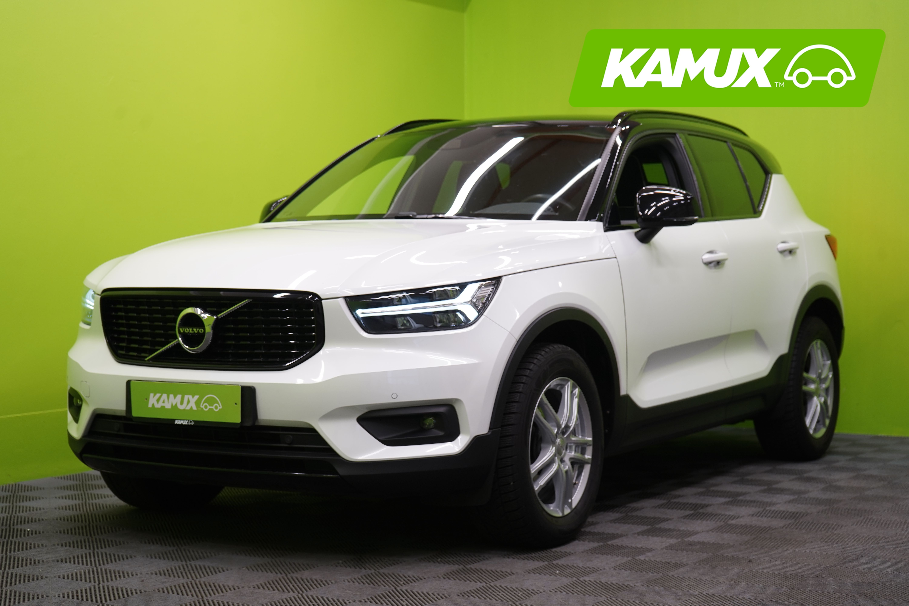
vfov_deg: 21.9
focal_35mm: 62
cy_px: 303
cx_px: 454
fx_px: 1565
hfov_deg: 32.4
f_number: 5.6
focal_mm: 62
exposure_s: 1/40
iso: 400
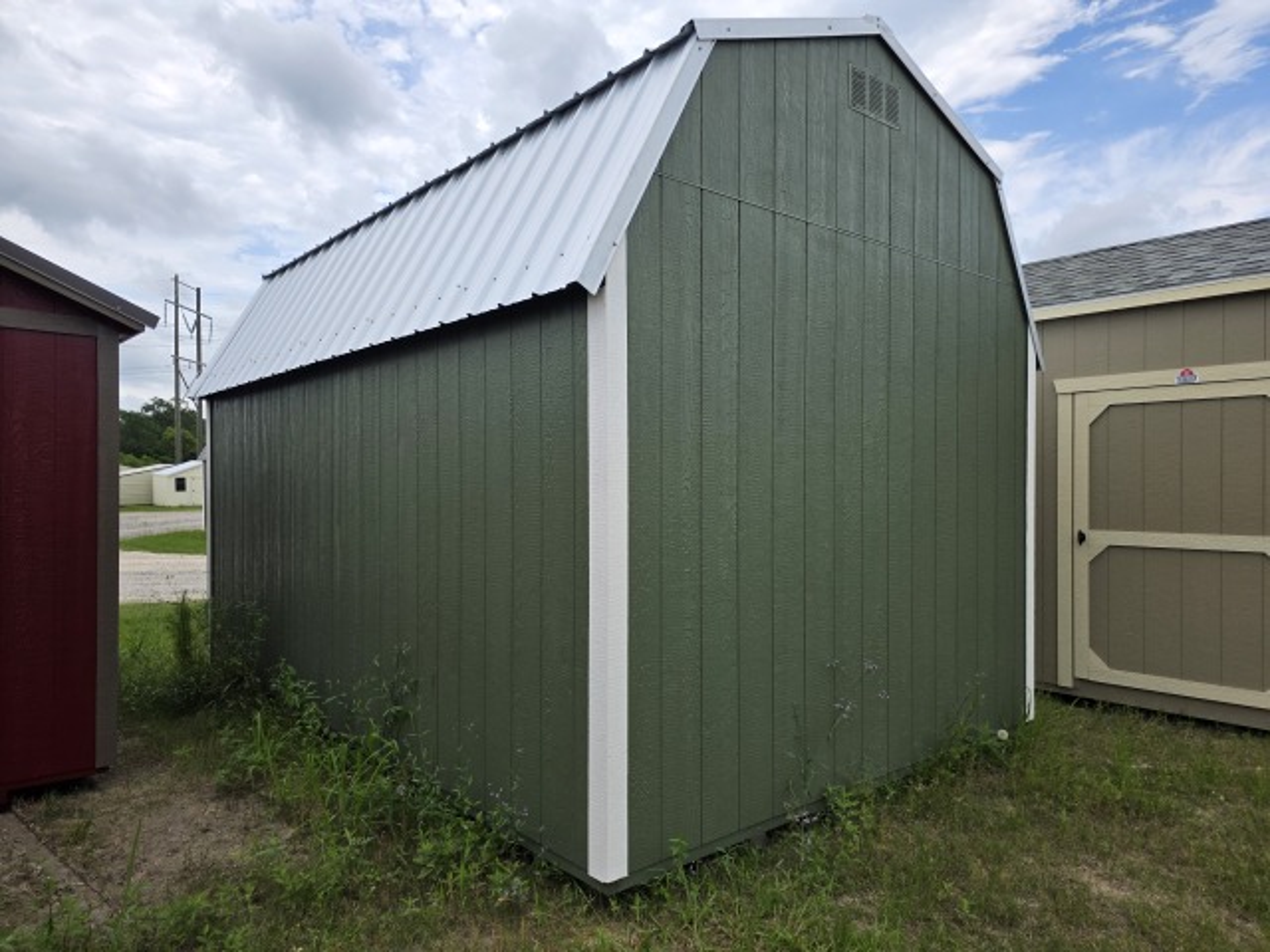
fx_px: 844
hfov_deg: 73.9
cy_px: 476
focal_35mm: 23
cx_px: 635
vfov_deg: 58.9
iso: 80
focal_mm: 6.3
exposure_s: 1/3409
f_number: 1.7
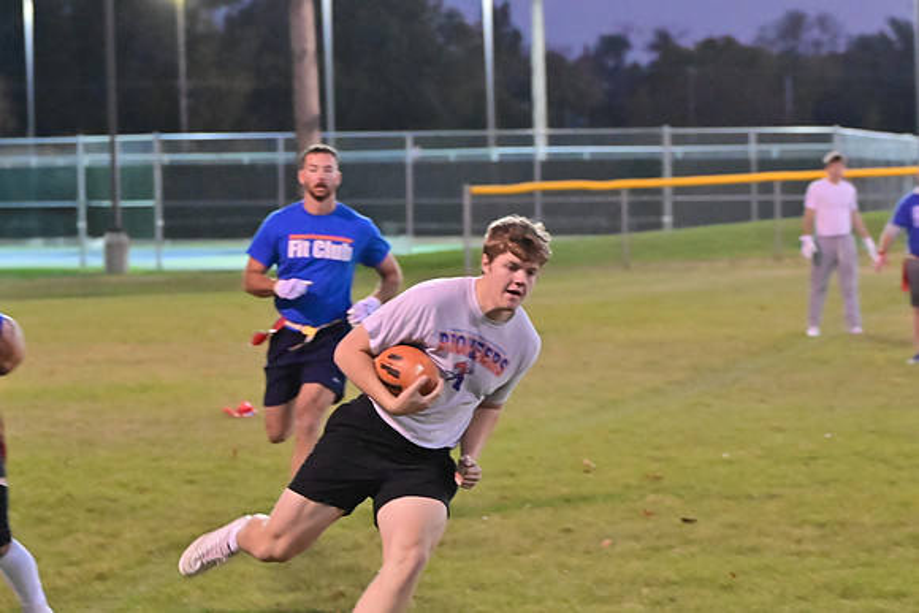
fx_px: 4009
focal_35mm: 157
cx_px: 460
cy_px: 306
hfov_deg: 13.1
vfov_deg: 8.7
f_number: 4
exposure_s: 1/400
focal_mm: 105
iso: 6400
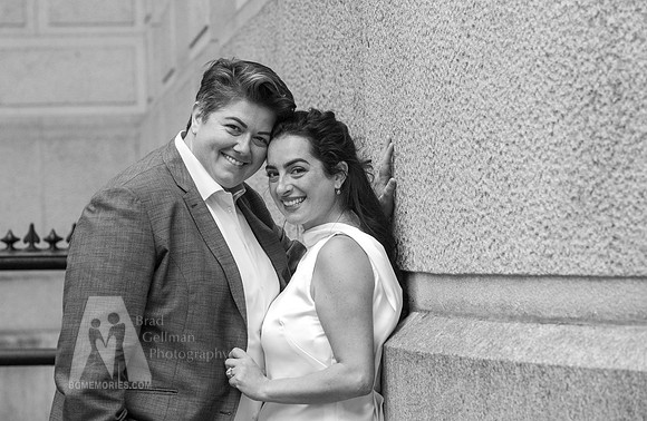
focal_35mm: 152
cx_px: 299
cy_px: 189
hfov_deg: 13.6
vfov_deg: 8.9
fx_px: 2704
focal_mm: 140
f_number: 6.3
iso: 800
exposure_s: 1/640
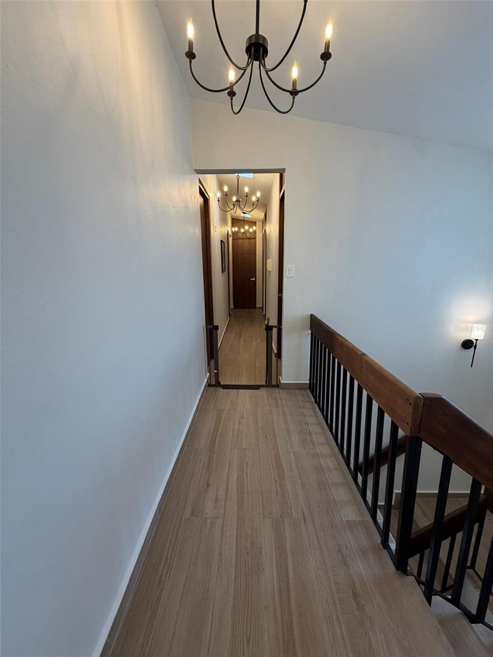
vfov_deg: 102.1
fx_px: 266
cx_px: 246
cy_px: 328
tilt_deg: -12.2
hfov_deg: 85.7
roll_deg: -0.3
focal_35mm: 14
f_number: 2.2
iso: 160
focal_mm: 2.22
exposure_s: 1/120
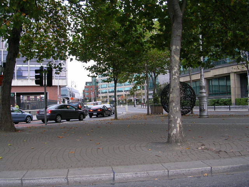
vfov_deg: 37.7
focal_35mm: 38
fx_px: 273
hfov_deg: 49.0
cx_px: 124
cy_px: 94
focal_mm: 5.8
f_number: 2.8
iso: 50
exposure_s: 1/148
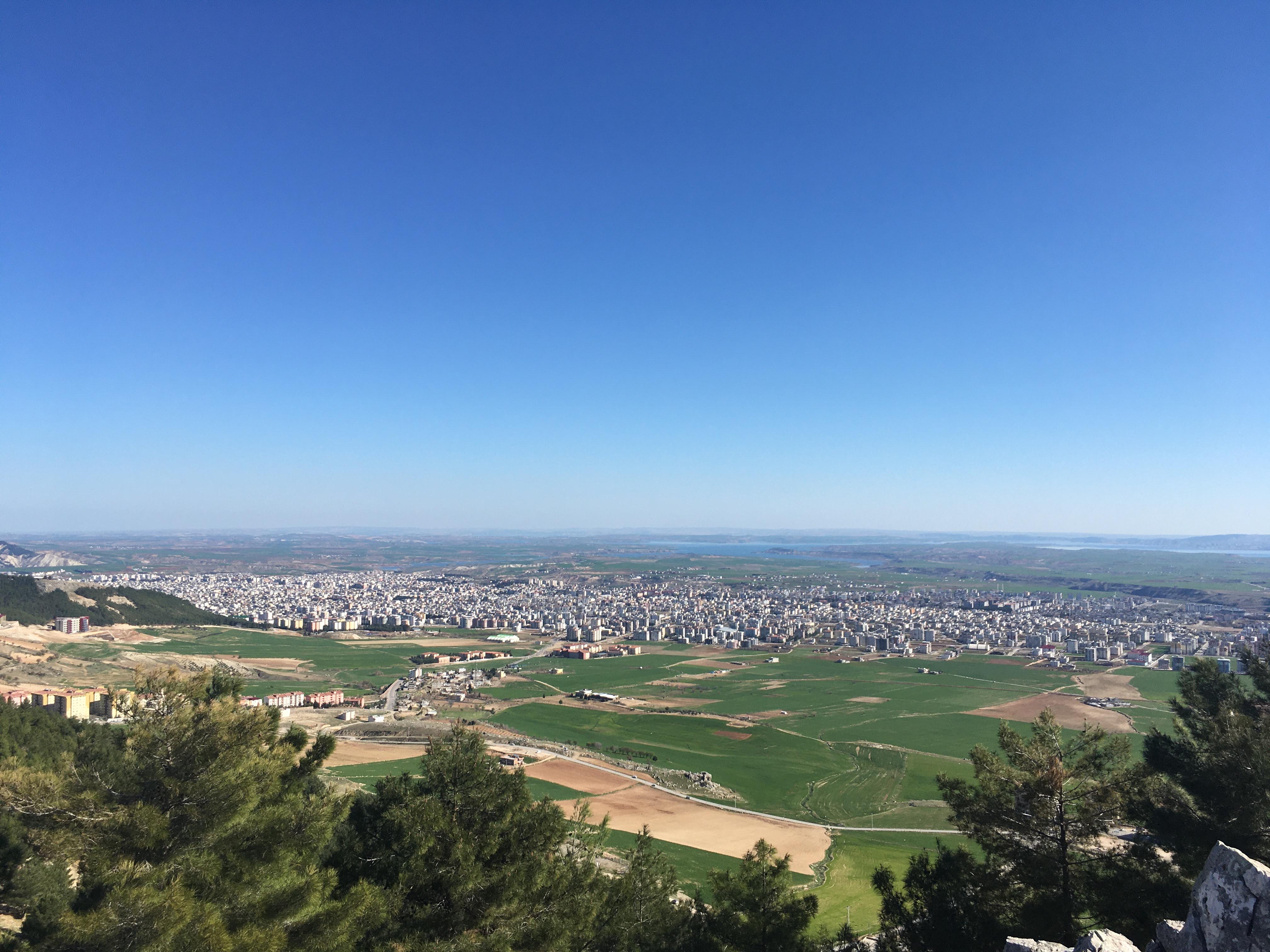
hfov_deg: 61.7
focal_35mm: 29
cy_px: 476
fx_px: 1064
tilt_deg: +0.3
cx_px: 635
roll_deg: -0.4
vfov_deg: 48.2
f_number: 2.2
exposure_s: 1/1876
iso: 25
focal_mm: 4.15
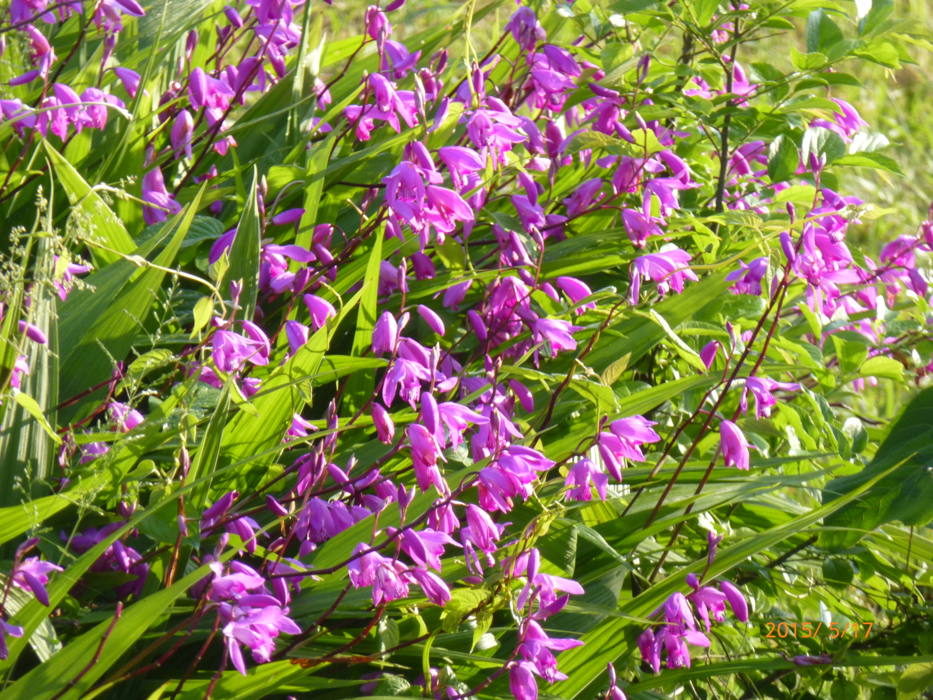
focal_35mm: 480
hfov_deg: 4.1
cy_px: 350
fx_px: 12937
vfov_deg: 3.1
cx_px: 466
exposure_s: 1/125
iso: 160
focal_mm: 86
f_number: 6.4
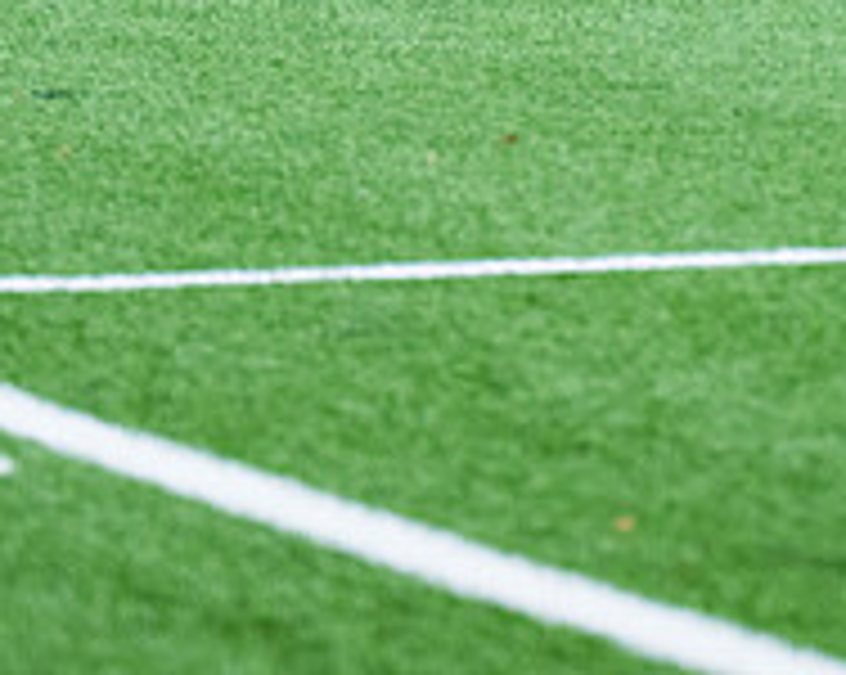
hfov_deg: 5.1
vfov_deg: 4.1
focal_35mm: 379
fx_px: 9480
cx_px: 948
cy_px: -180
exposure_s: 1/2500
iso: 1000
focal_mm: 98
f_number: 4
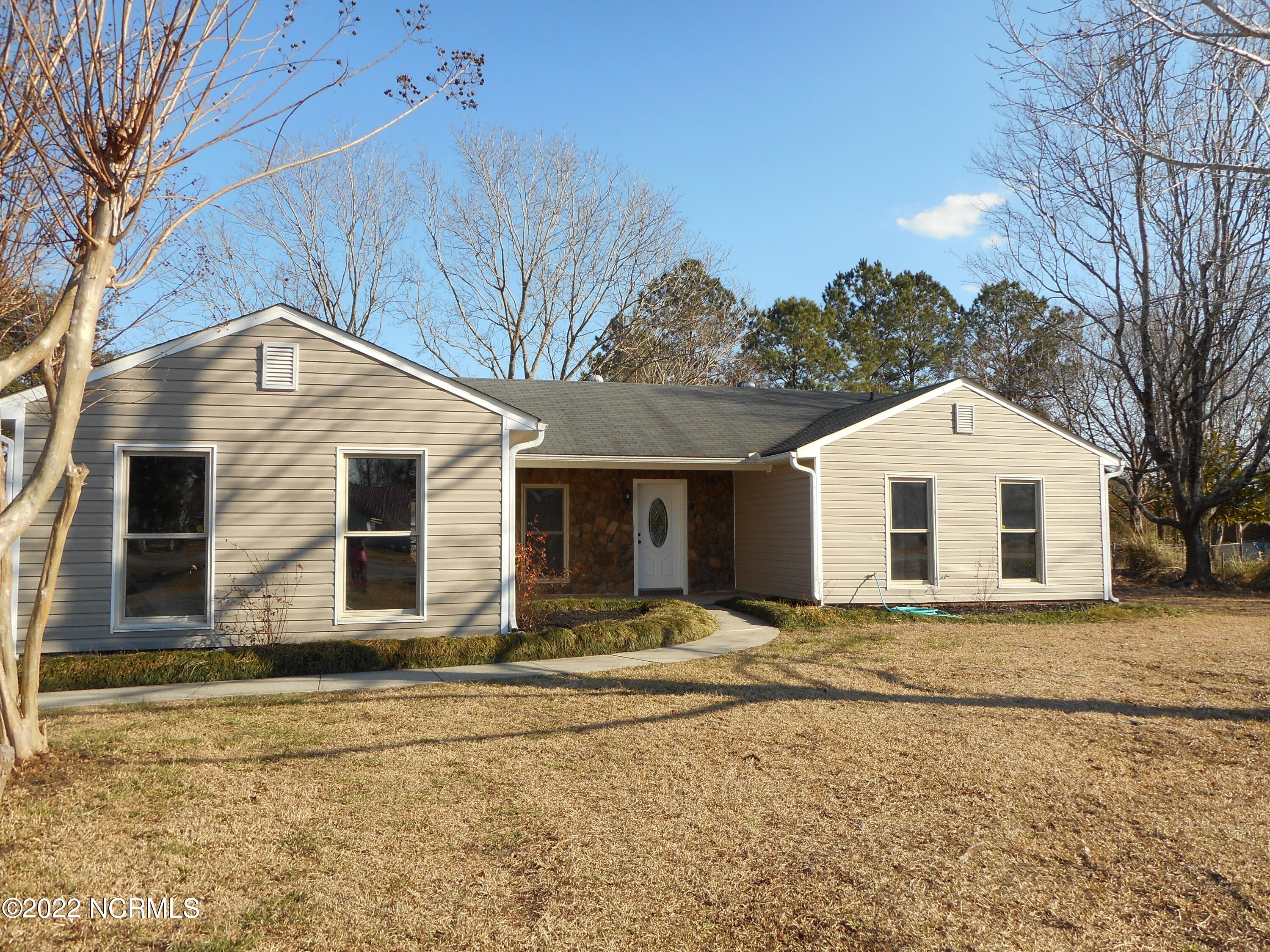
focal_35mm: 25
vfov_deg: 54.9
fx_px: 917
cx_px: 635
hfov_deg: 69.4
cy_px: 476
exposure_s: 1/500
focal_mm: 4.5
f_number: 3.7
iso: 80
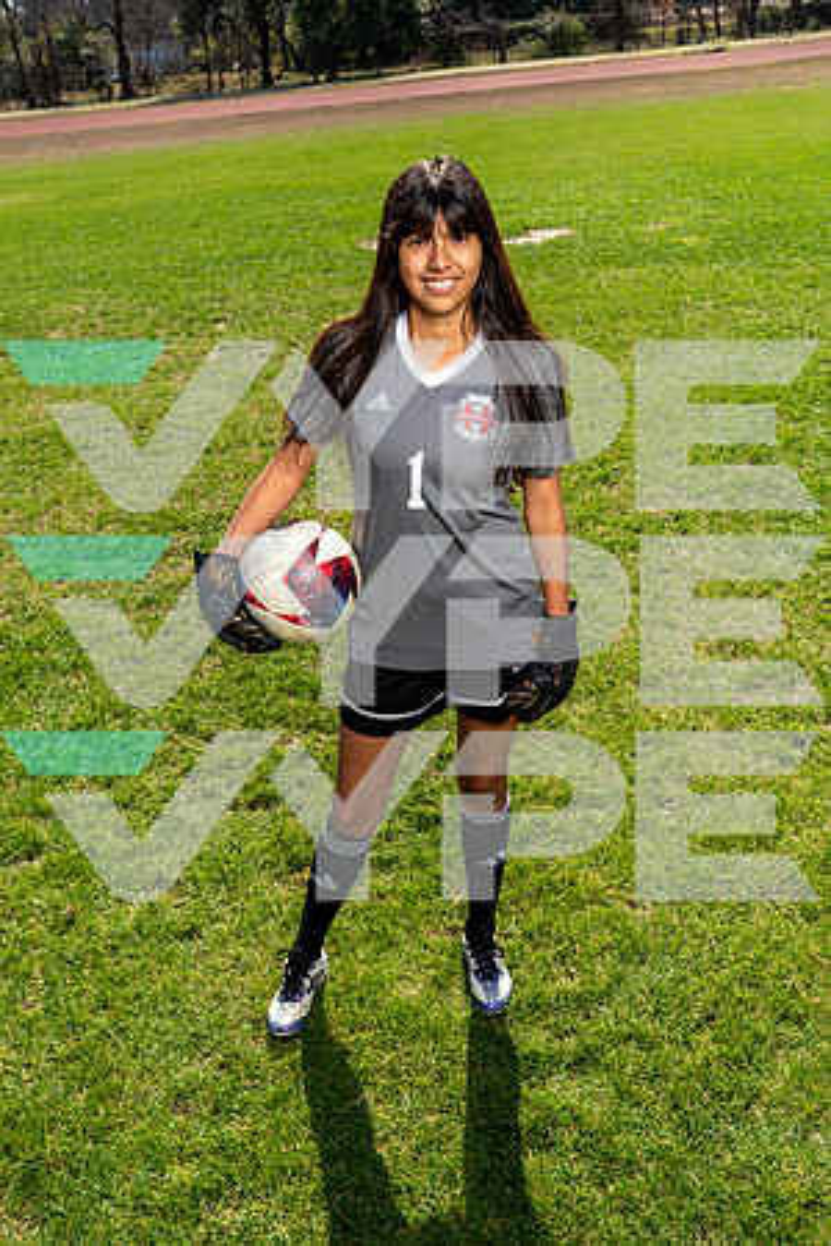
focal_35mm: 35
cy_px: 623
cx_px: 416
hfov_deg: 37.9
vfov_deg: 54.4
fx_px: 1212
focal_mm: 35
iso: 100
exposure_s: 1/200
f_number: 9
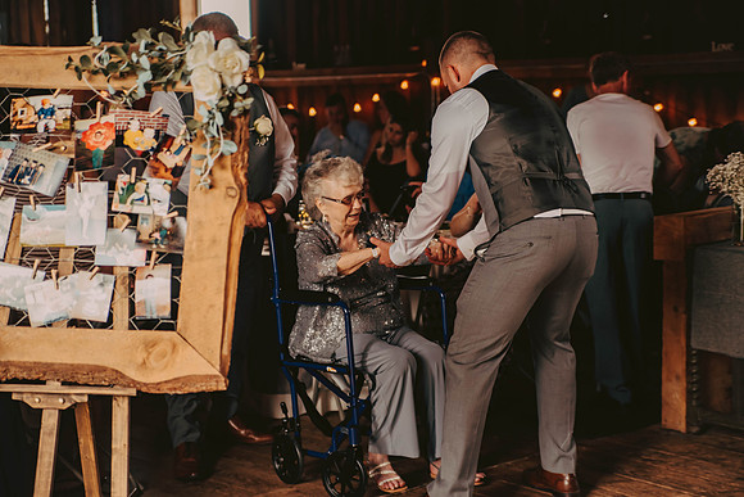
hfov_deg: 27.0
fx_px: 1550
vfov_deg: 18.2
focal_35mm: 75
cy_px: 248
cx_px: 372
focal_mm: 75
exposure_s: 1/200
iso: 800
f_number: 2.8
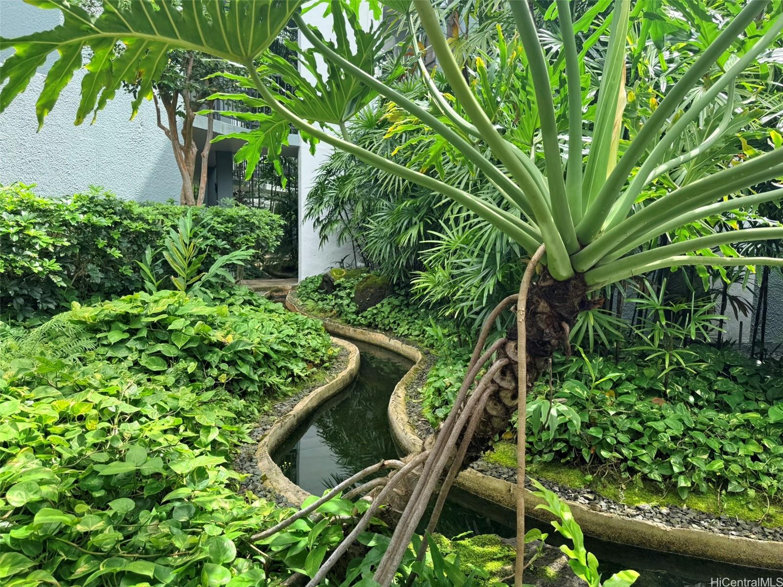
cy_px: 294
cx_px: 392
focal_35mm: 24
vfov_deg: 56.8
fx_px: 543
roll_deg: -1.6
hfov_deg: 71.6
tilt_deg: -6.1
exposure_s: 1/1075
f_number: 1.78
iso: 80
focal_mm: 6.76
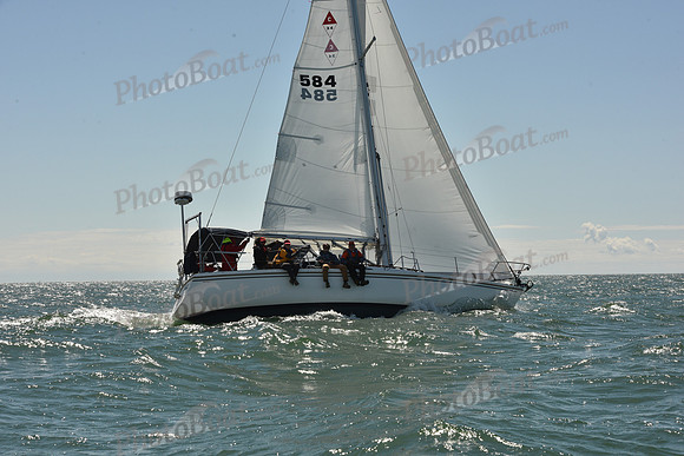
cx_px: 342
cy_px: 228
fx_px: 1425
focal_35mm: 75
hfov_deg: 27.0
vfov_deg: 18.2
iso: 320
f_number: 13
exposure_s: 1/800
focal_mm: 75
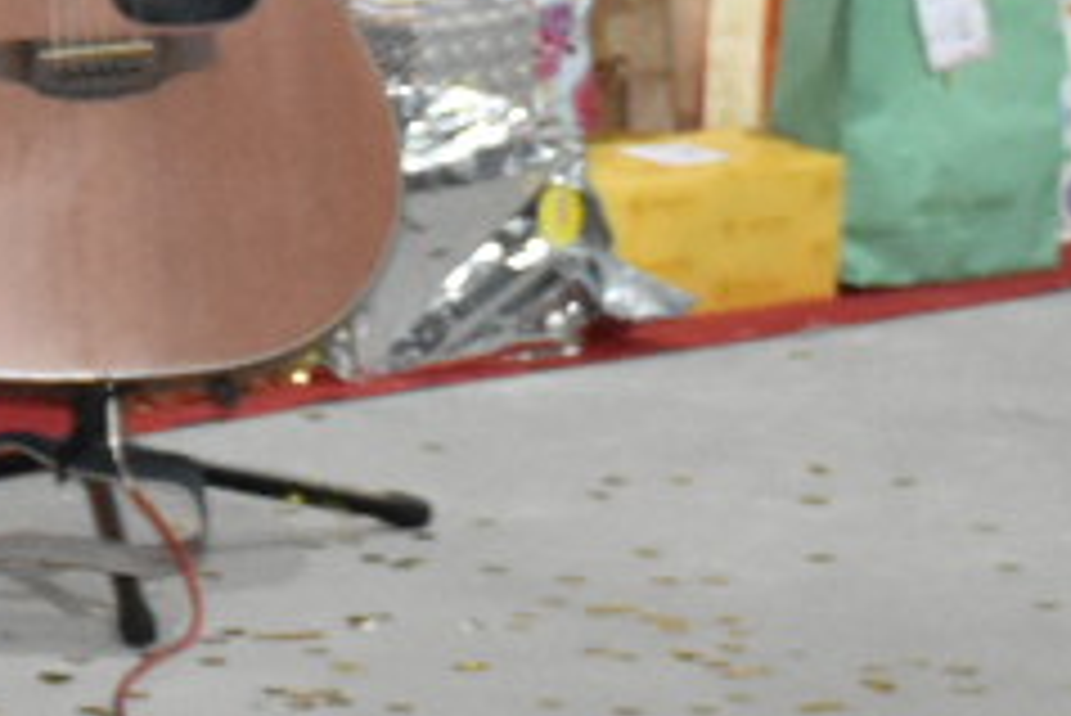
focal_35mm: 388
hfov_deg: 5.2
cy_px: -739
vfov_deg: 3.5
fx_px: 11550
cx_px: -954
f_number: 5.6
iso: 3200
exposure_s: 1/100
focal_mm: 38
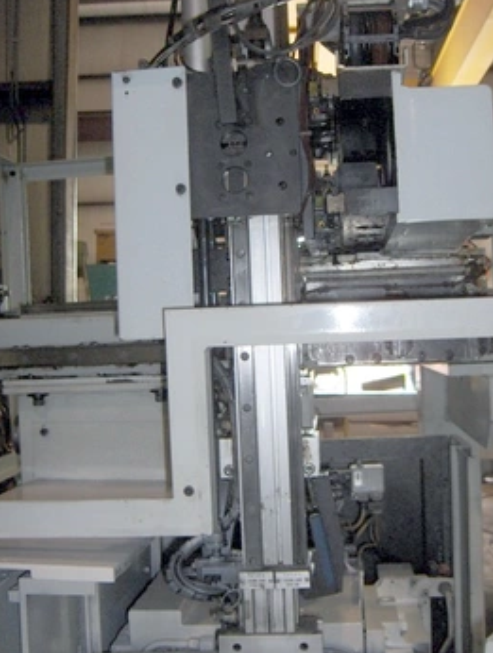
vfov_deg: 42.0
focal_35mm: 45
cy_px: 320
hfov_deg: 32.3
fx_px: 851
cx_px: 264
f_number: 2.8
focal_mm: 8
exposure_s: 1/60
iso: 100
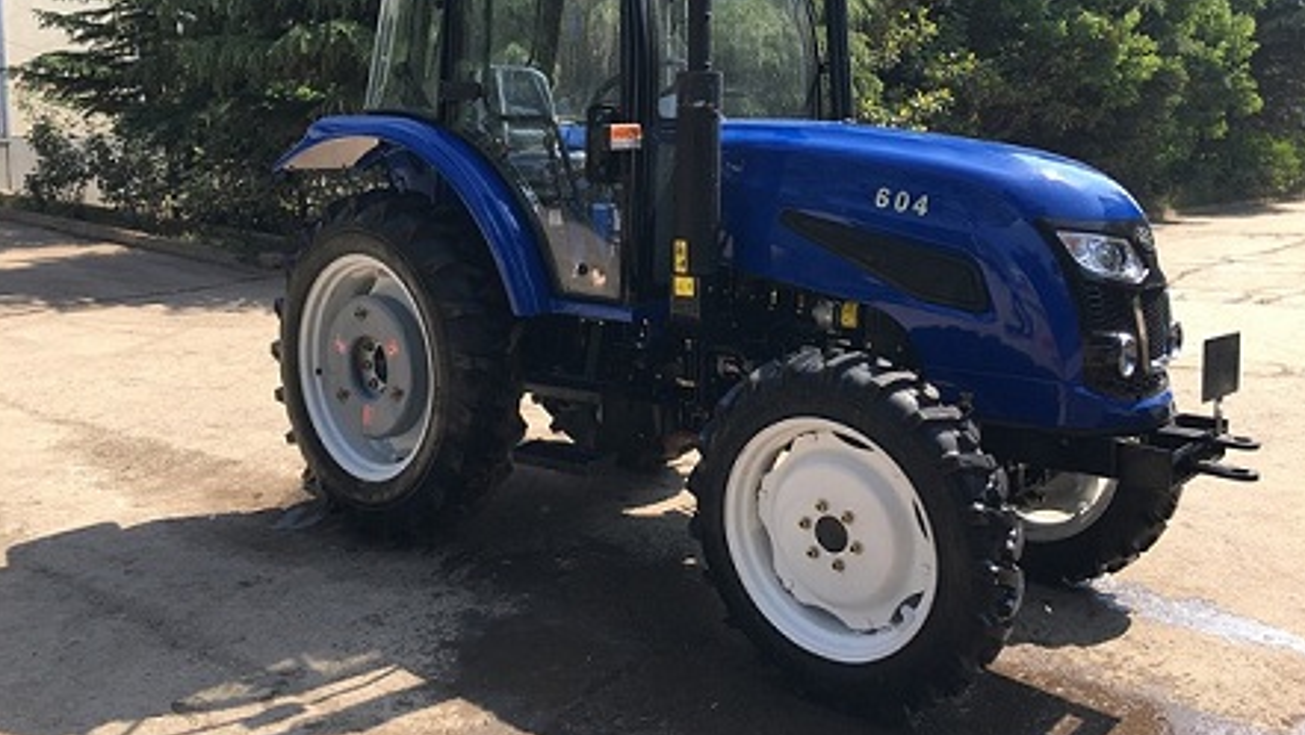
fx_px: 1108
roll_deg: +0.3
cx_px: 652
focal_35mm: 32
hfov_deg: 61.0
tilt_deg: -5.1
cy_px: 263
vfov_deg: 36.4
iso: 25
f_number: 2.2
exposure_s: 1/538
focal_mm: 4.15
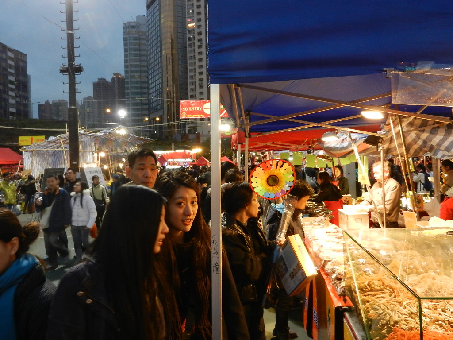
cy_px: 170
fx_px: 380
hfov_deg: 61.7
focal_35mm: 29
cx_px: 226
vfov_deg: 48.2
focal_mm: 5.1
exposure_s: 1/30
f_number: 3.6
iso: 400
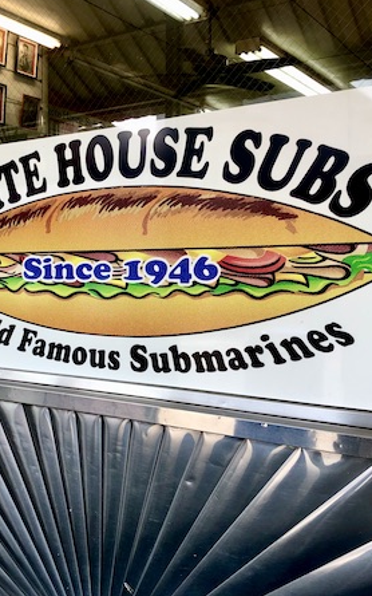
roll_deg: +1.1
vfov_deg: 49.3
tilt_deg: -1.1
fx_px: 649
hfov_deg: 31.6
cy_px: 297
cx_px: 107
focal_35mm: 40
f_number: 1.8
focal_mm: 4
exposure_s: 1/126
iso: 20
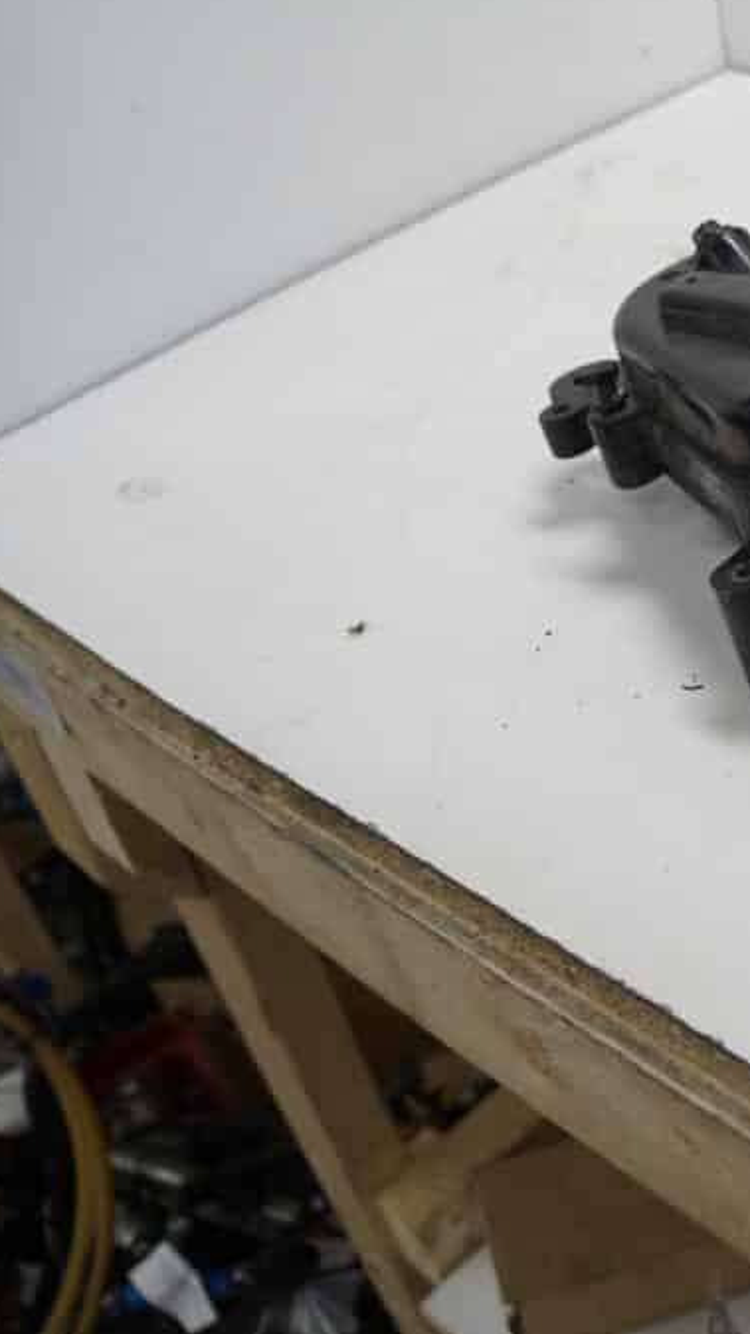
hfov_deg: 24.9
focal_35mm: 43
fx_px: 1521
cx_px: 906
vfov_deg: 47.4
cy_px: 662
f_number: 3.5
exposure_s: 1/60
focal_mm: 18
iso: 125
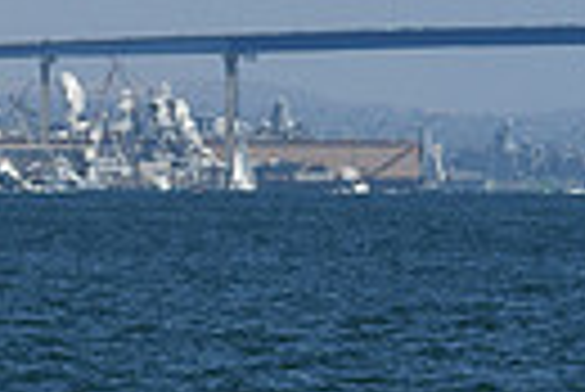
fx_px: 12608
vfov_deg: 1.8
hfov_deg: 2.6
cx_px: -504
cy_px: 223
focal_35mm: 775
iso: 100
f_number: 9
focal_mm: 116
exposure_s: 1/640
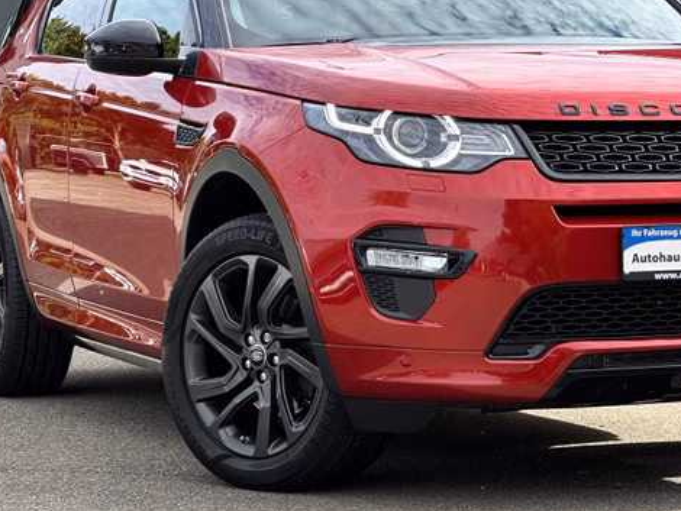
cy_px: 198
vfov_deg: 11.3
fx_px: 2578
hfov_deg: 15.0
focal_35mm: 131
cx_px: 469
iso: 32
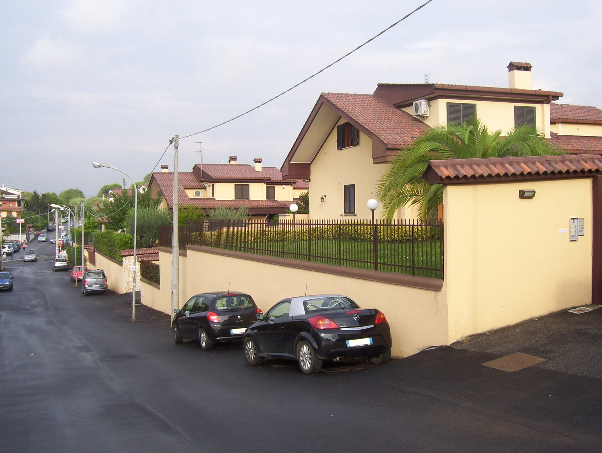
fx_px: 679
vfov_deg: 36.9
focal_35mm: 39
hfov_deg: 47.8
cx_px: 311
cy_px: 223
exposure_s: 1/320
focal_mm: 6
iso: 80
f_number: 4.8
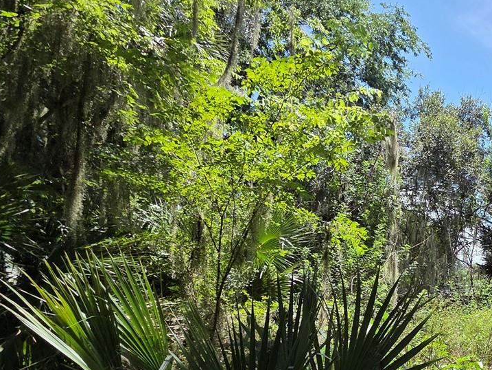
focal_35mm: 29
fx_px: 412
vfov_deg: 47.5
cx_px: 506
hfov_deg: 48.9
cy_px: 246
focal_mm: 2.2
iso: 50
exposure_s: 1/1199
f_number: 2.2
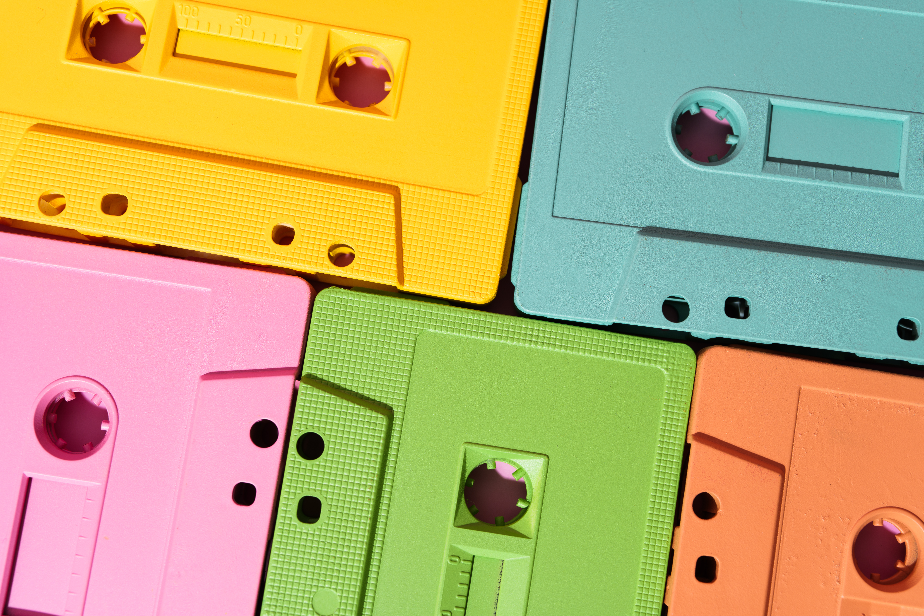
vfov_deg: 27.0
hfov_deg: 39.6
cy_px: 308
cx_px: 462
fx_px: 1283
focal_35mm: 50
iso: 100
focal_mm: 50
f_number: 8
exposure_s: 1/200
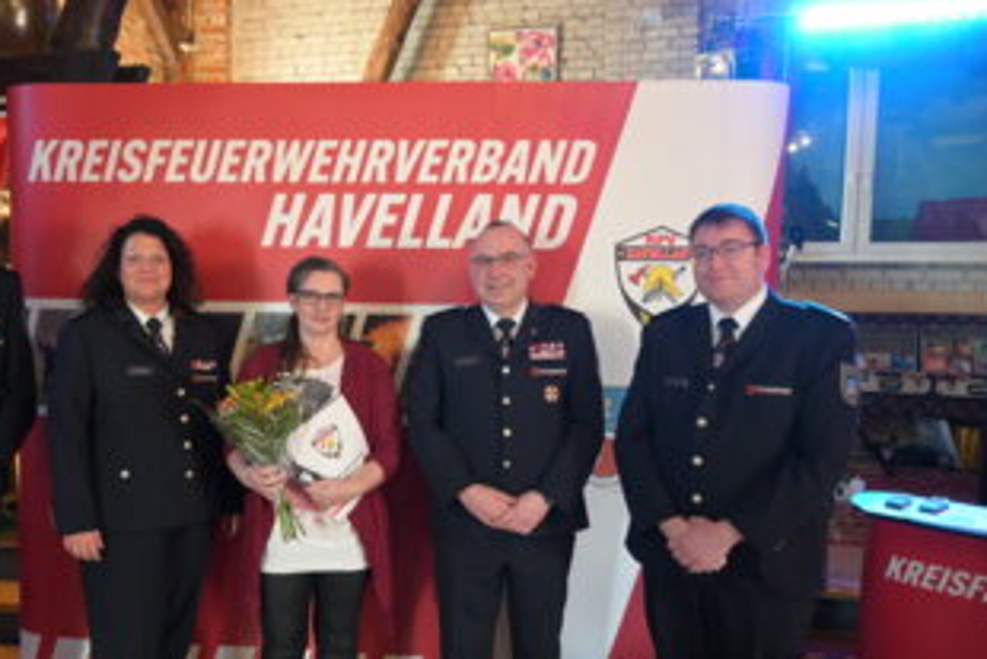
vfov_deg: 42.3
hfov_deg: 59.4
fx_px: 850
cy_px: 365
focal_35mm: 31
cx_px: 363
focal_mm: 16
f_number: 3.5
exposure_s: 1/60
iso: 3200
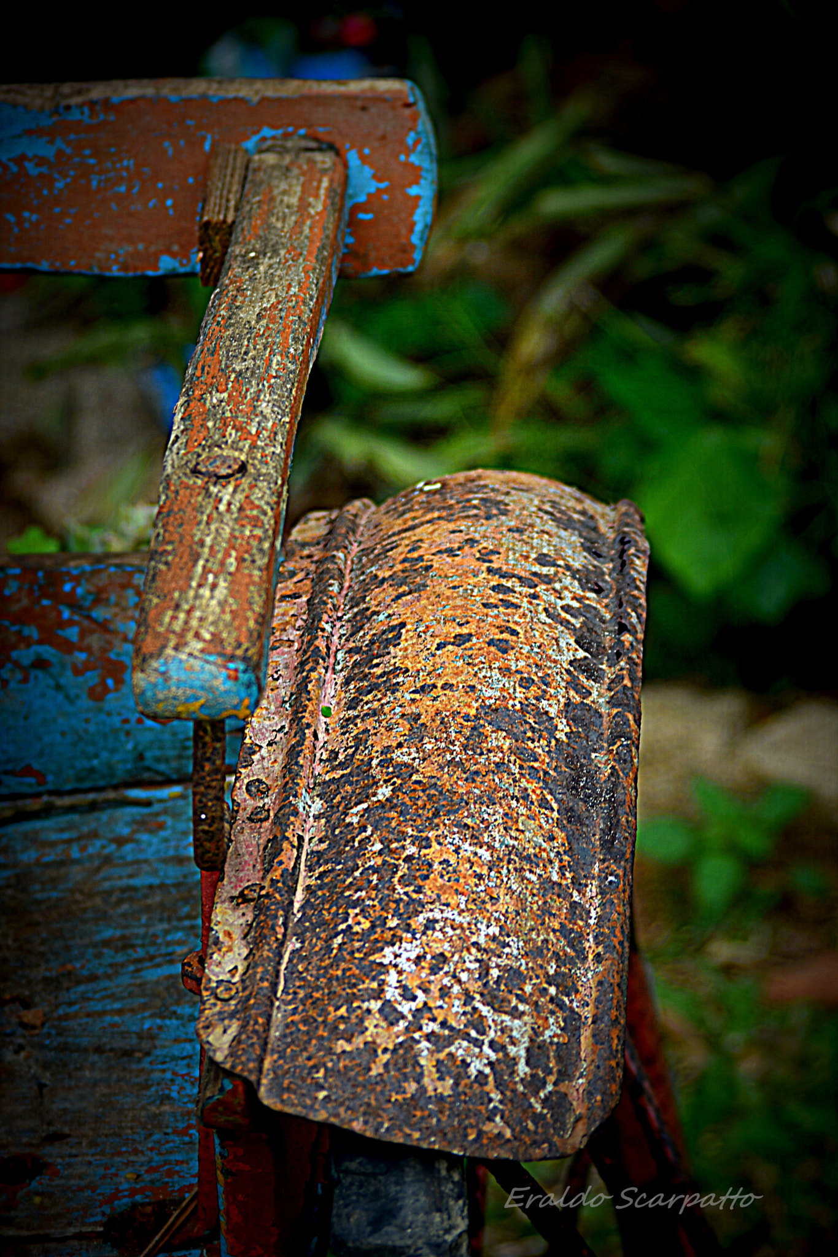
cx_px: 419
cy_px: 628
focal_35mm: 128
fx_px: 4452
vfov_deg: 16.1
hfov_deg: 10.8
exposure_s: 1/200
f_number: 5
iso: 100
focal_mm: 85
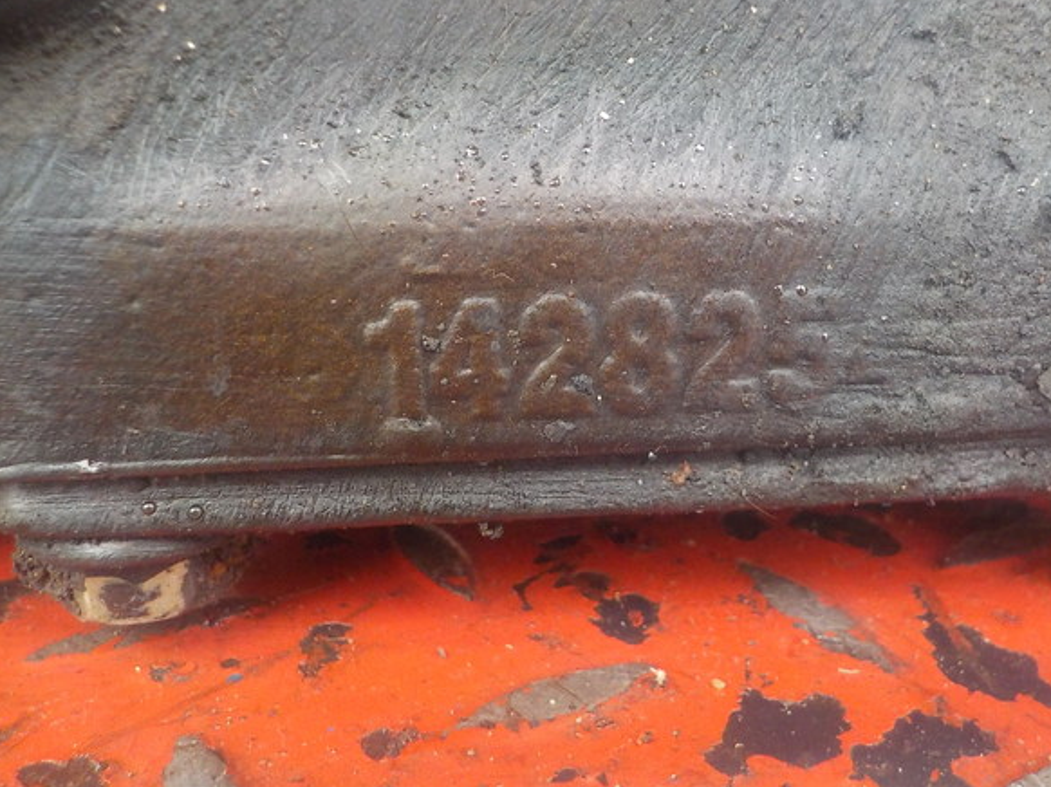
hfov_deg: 55.3
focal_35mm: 33
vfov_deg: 42.9
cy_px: 370
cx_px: 576
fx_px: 1002
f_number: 3.3
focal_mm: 4.1
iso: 400
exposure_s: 1/20
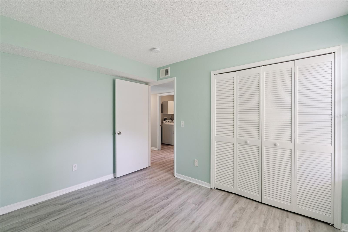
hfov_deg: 96.7
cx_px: 174
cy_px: 116
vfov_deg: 73.7
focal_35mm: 16
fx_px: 155
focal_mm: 16
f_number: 10
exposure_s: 1/8
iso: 640
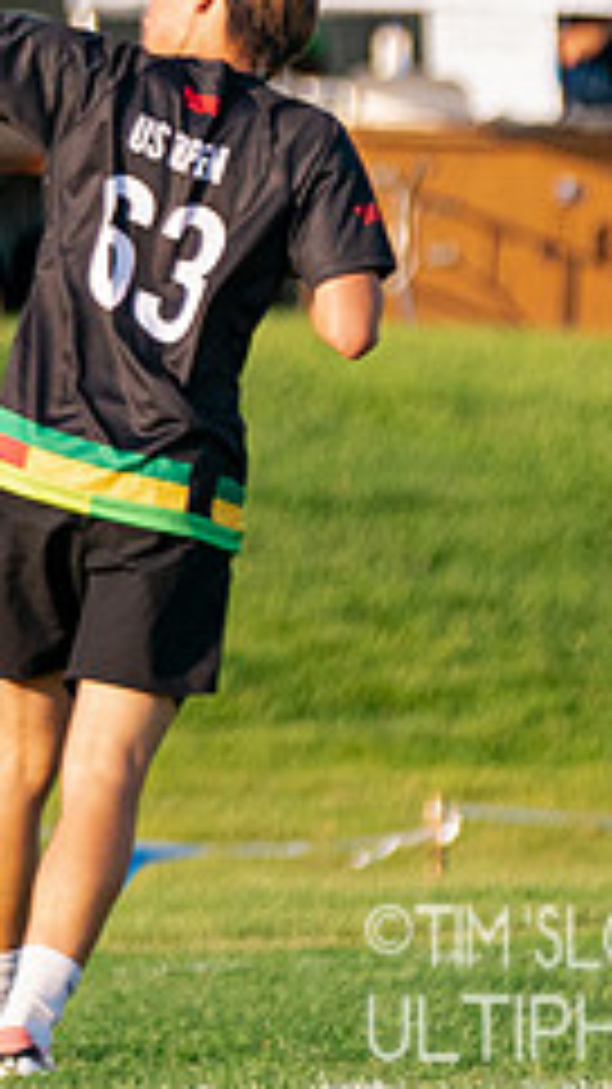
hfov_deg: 1.6
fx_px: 22056
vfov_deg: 2.8
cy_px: -41
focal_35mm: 764
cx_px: -164
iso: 500
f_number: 2.8
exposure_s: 1/4000
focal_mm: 156
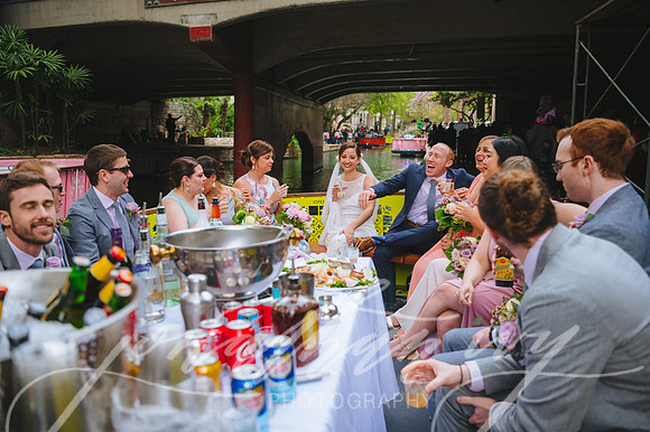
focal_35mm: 31
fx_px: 559
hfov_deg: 60.3
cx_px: 325
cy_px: 216
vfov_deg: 42.3
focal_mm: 31
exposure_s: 1/640
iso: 400
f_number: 2.8
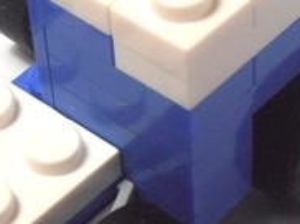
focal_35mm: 183
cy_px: 174
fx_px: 1584
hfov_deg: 10.7
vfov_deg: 8.1
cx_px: 290
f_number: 3.9
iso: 80
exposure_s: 1/100
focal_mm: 6.61
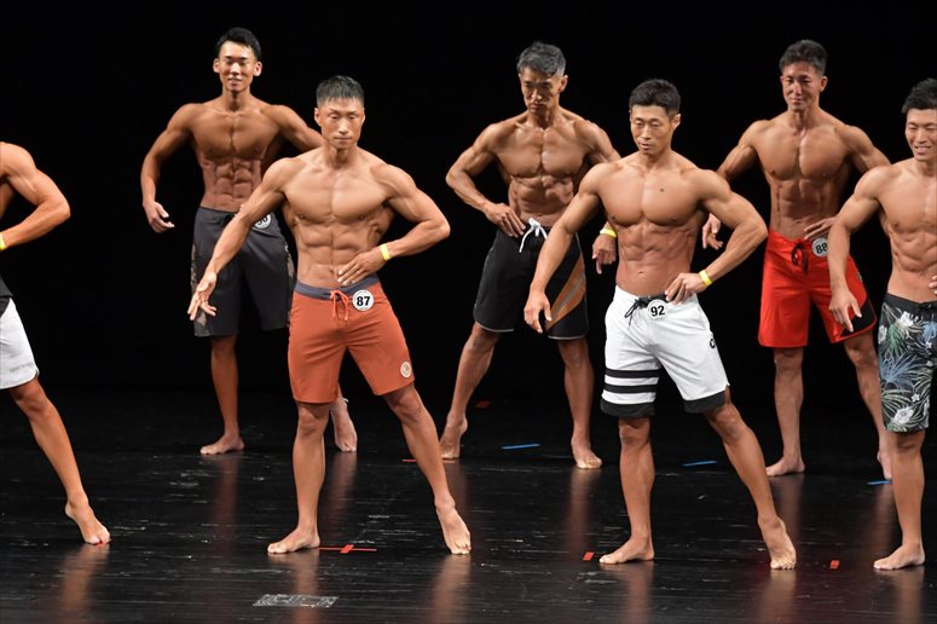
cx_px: 468
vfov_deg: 5.7
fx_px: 6244
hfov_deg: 8.6
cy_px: 312
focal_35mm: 240
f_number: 5.6
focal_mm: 160
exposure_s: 1/400
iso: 3200
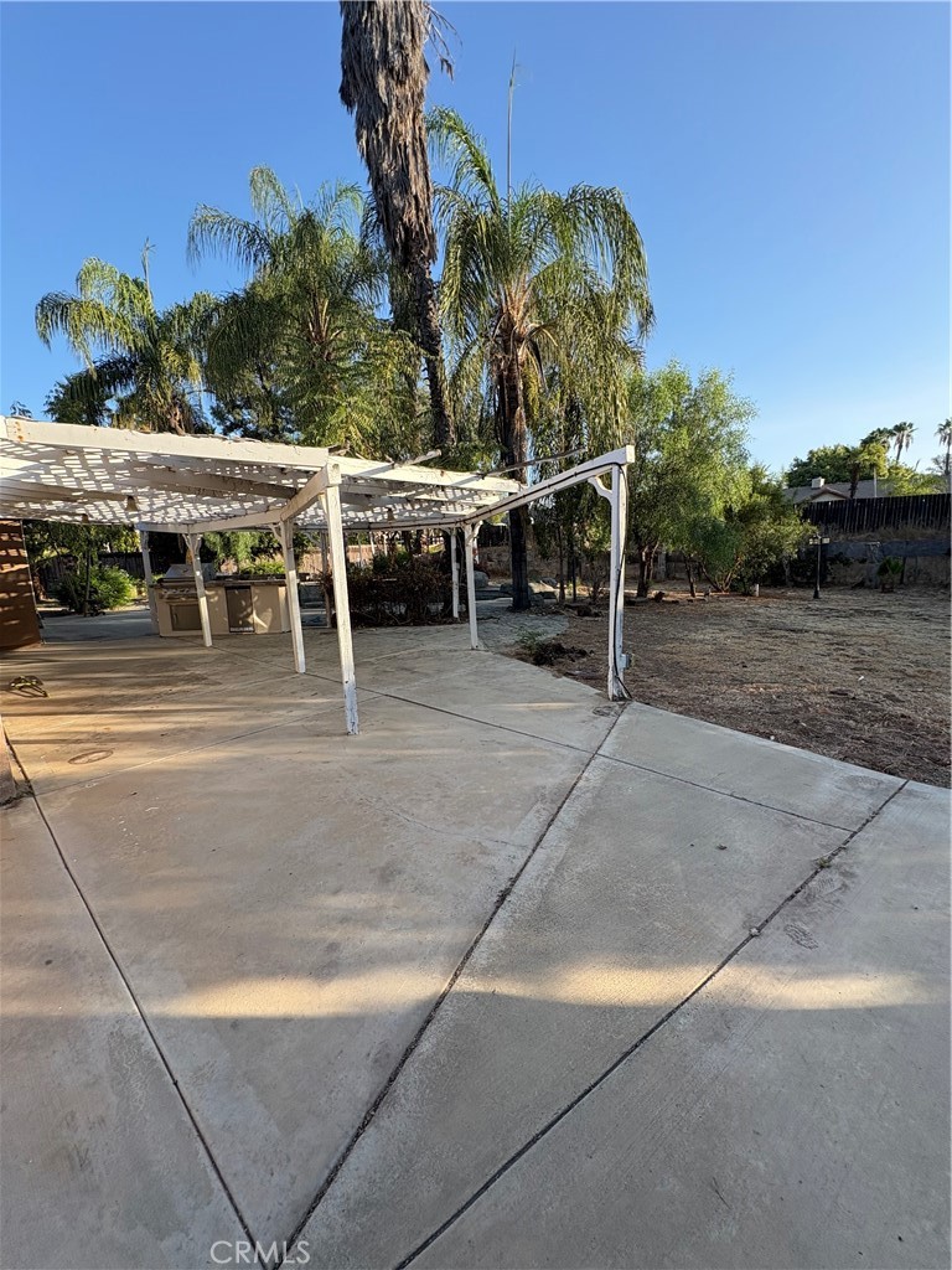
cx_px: 476
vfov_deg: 102.1
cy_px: 635
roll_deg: +3.0
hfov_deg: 85.7
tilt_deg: -8.6
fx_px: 513
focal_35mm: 14
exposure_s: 1/488
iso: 64
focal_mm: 2.22
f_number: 2.2
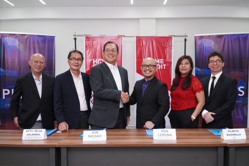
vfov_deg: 40.0
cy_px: 83
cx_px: 124
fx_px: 228
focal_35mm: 33
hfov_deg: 57.2
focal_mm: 22
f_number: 8
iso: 3200
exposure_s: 1/80
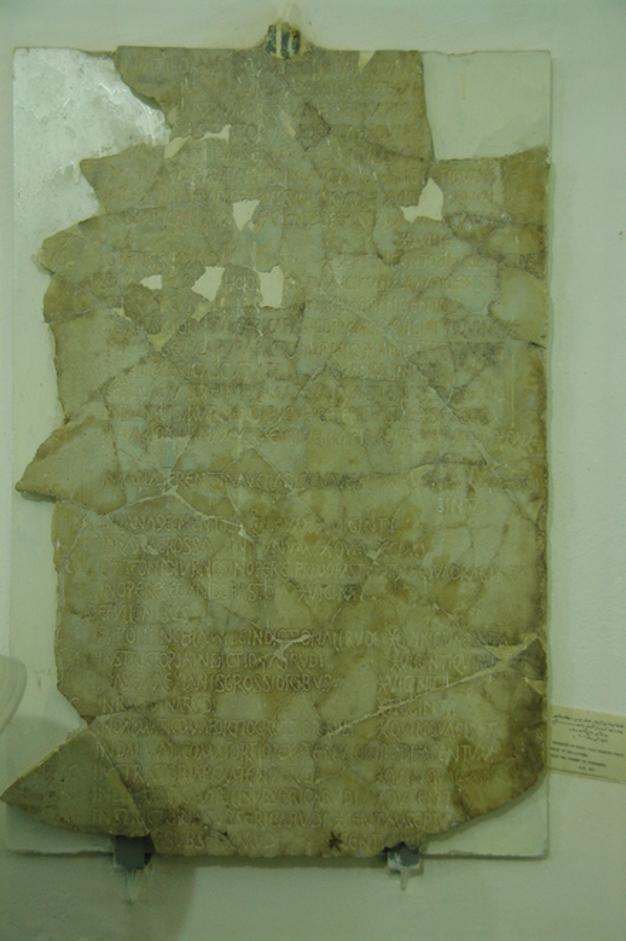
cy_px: 470
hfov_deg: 25.7
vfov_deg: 37.9
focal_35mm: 52
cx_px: 313
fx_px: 1371
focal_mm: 35
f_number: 4.2
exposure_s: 1/50
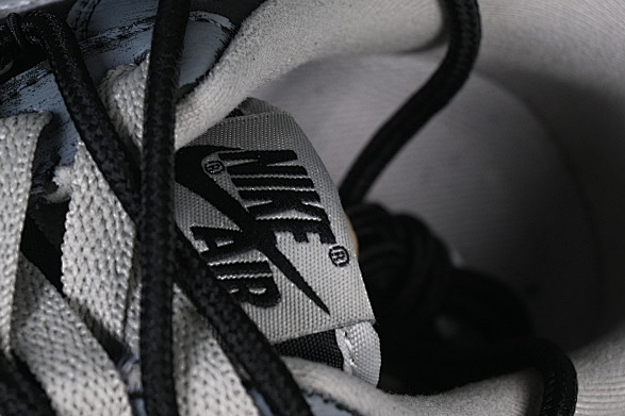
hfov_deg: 14.8
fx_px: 2395
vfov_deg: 9.9
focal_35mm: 138
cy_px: 284
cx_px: 227
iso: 160
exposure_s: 1/60
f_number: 7.1
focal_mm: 50
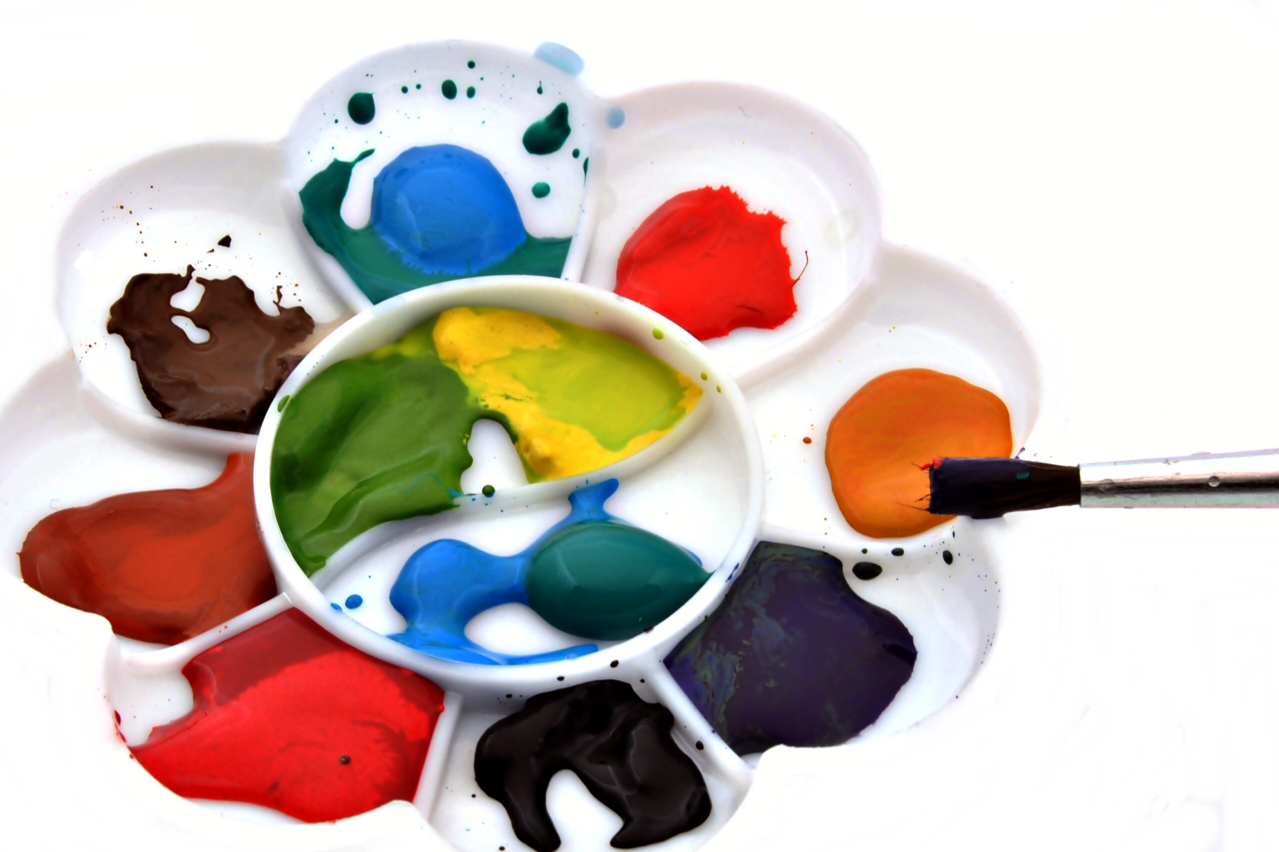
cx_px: 640
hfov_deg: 24.6
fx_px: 2930
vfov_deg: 16.5
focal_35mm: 82
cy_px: 426
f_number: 16
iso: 200
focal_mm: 55
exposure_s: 1/2
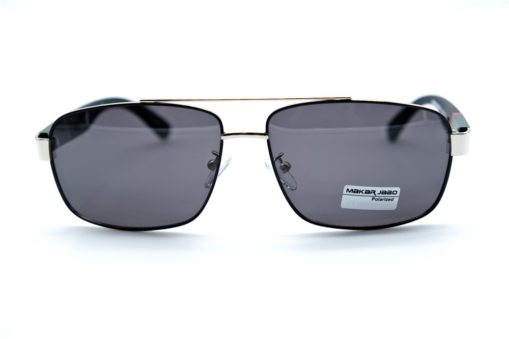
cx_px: 254
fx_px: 862
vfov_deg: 22.2
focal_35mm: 61
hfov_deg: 32.9
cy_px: 170
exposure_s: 1/120
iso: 160
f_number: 5.6
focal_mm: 40.7
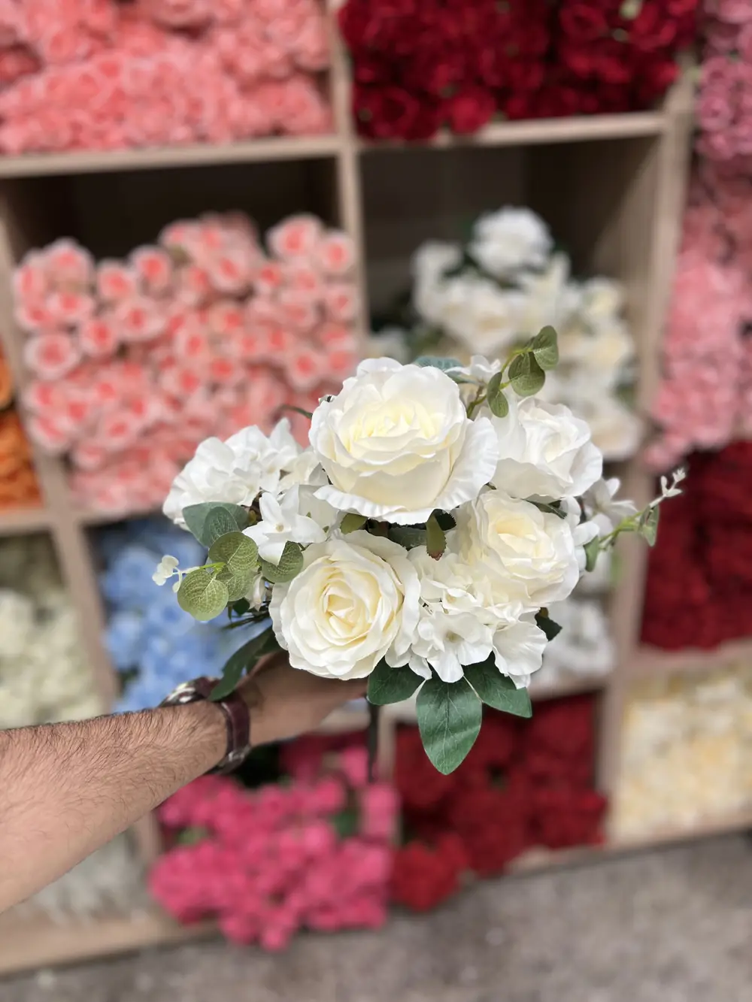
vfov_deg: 67.3
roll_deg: +4.5
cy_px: 501
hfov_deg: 53.1
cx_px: 376
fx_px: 753
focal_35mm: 26
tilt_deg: -25.4
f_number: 1.5
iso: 32
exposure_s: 1/113
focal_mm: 5.7
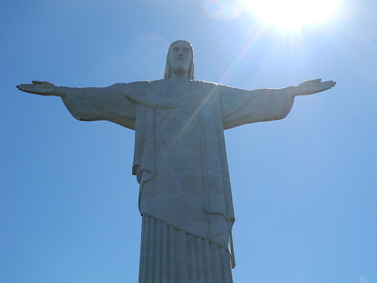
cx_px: 188
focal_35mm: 38
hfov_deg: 49.0
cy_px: 142
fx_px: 414
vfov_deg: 37.7
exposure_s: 1/937
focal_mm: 8.1
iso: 100
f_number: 4.5
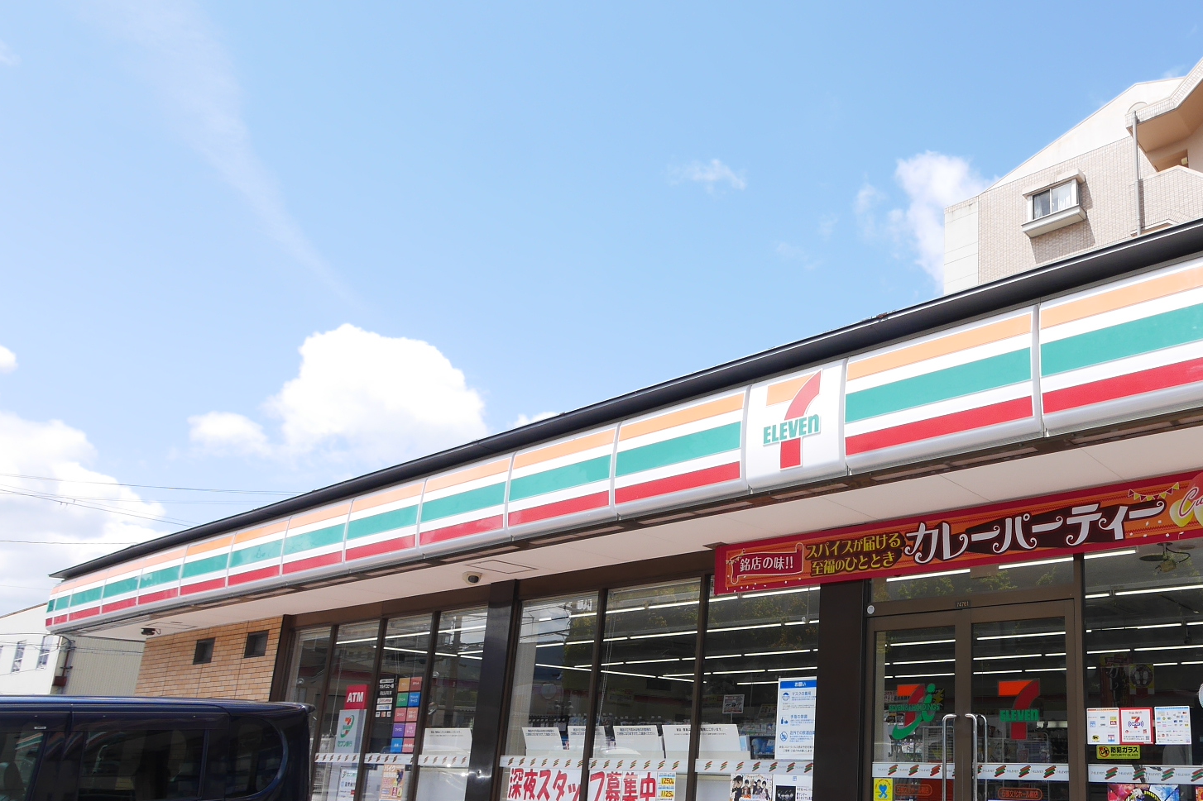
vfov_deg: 48.4
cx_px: 917
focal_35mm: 26
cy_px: 559
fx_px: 869
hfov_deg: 64.8
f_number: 7.1
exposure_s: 1/320
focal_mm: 8
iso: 200
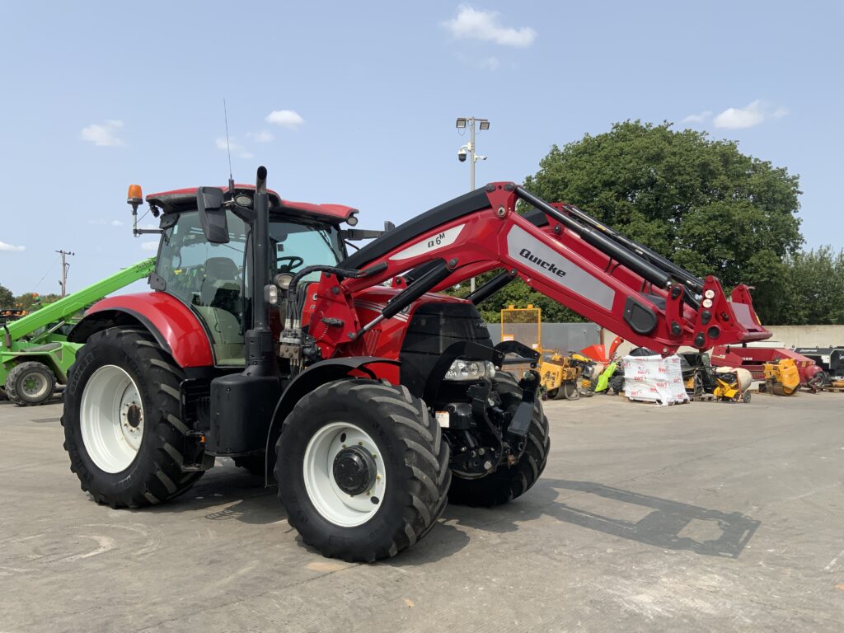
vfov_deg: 48.2
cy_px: 316
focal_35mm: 29
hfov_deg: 61.7
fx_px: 707
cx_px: 422
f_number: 1.8
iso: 16
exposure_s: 1/1786
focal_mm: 3
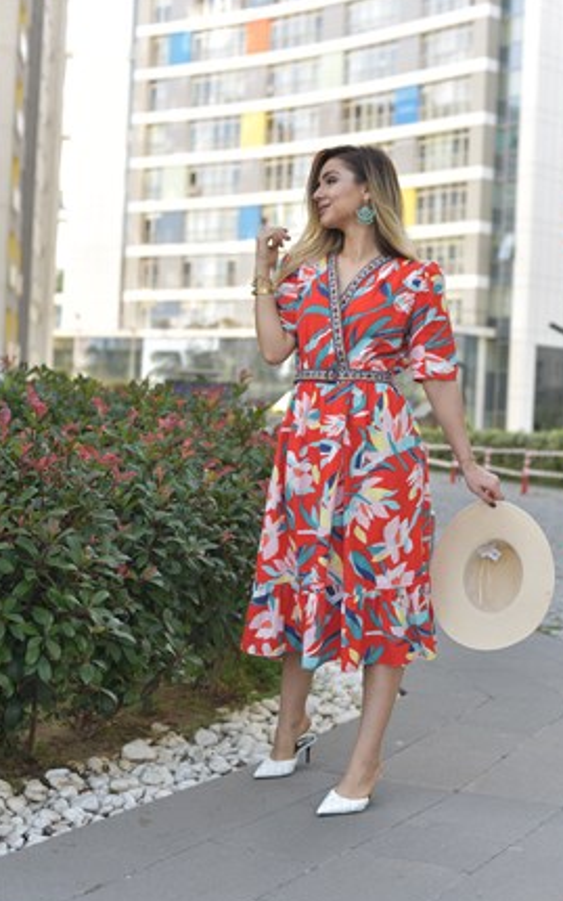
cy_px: 476
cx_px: 314
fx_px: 1349
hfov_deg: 23.6
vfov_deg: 36.9
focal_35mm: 55
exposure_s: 1/2500
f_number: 3.5
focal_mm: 50
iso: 1250
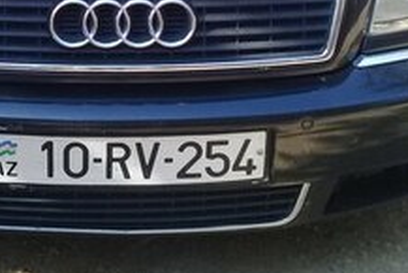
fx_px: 1111
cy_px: -91
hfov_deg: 20.7
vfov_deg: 13.4
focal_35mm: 98
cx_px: 120
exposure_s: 1/164
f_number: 2.2
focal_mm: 3.3
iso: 50
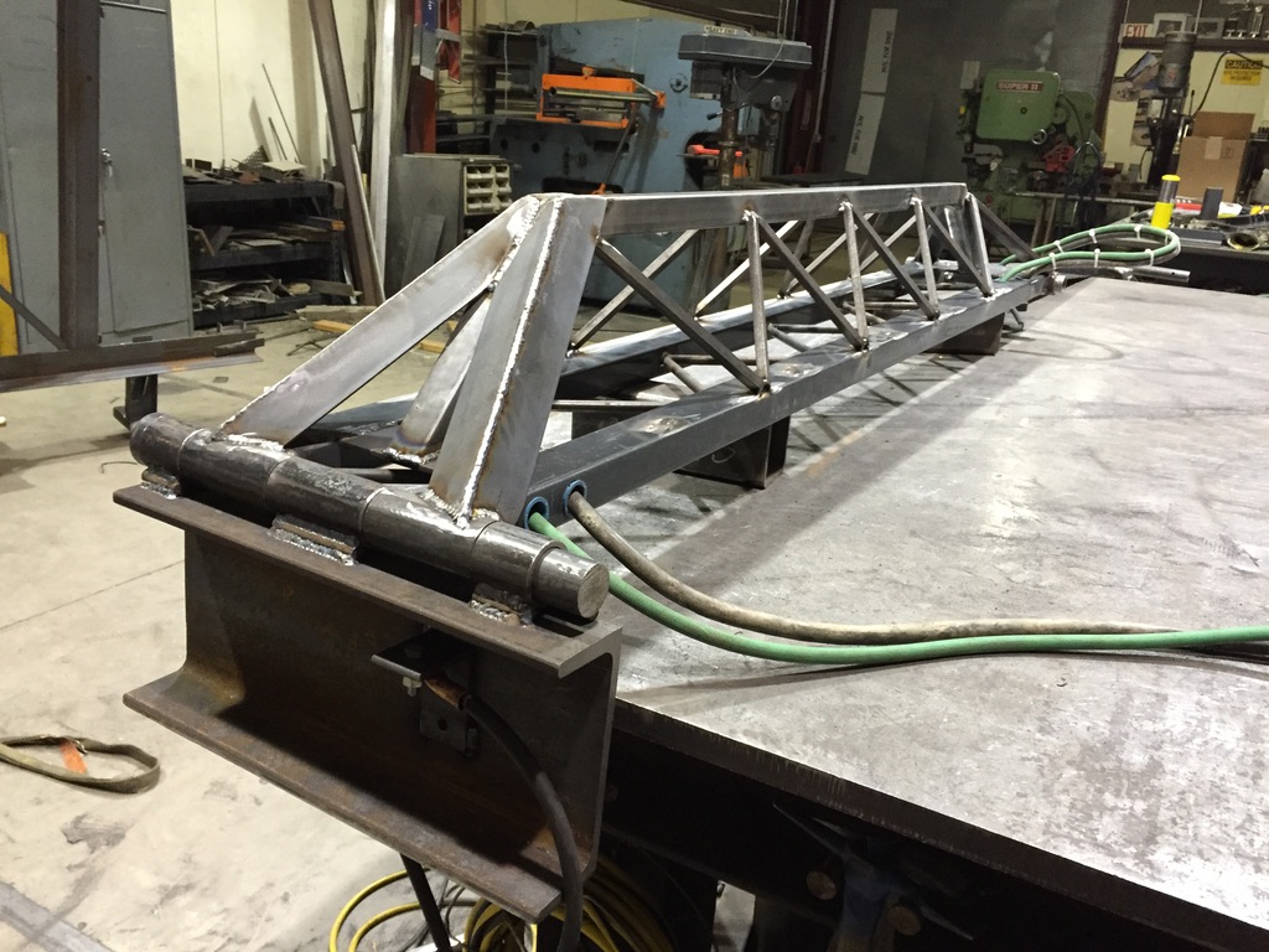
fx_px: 1063
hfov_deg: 61.7
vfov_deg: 48.2
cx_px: 634
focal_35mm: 29
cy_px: 476
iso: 250
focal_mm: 4.15
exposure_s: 1/24
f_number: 2.2
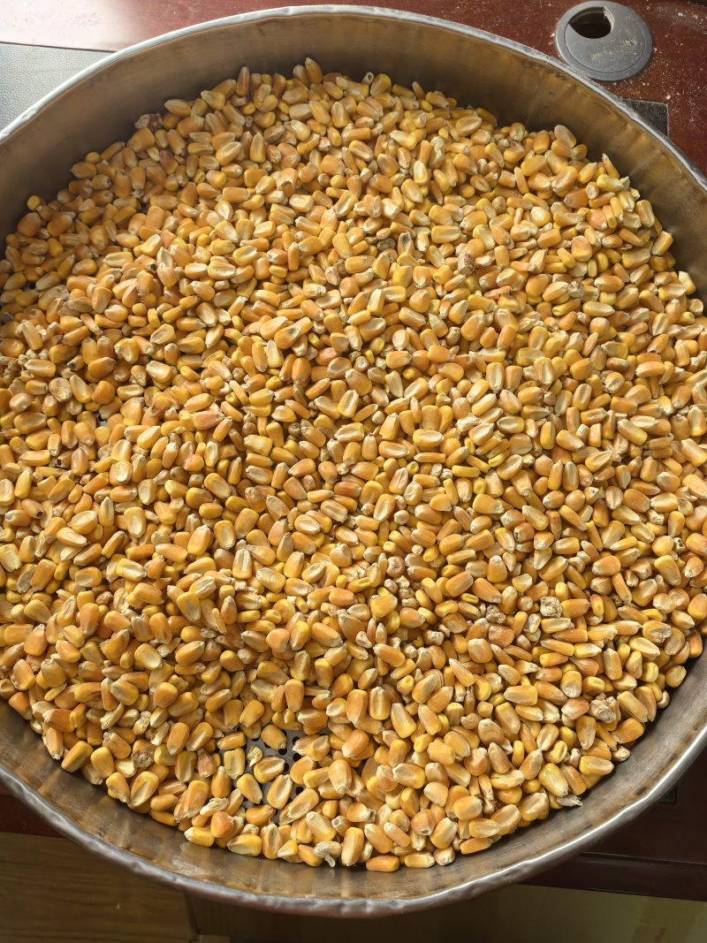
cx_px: 354
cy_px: 472
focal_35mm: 24
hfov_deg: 56.8
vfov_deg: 71.6
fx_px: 654
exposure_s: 1/100
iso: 640
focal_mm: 6.98
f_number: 2.8
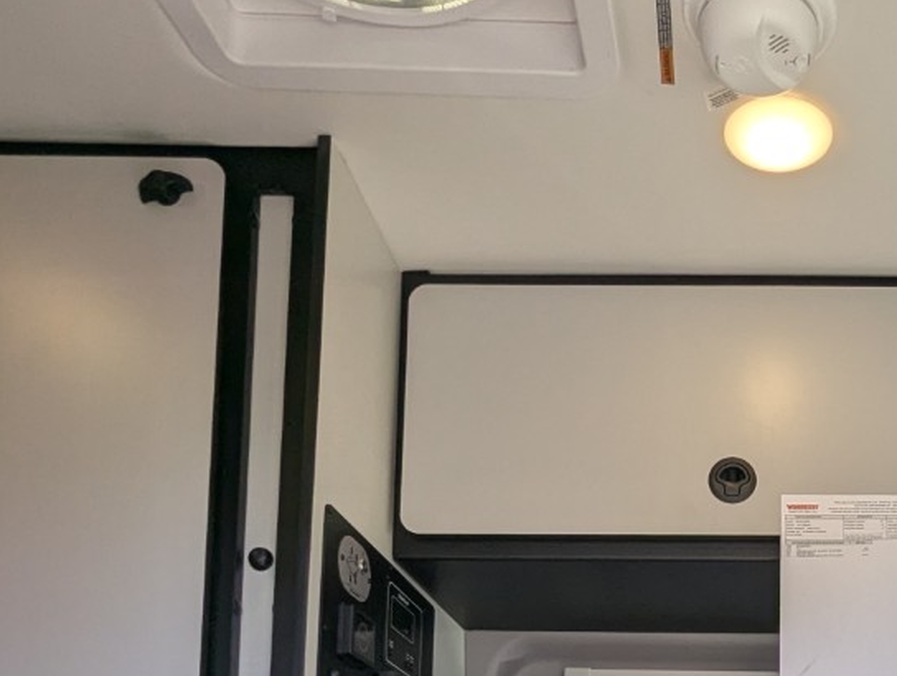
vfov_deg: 29.9
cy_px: 821
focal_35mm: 41
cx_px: 776
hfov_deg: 42.6
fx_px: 1064
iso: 66
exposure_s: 1/508
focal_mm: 2.35
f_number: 2.2
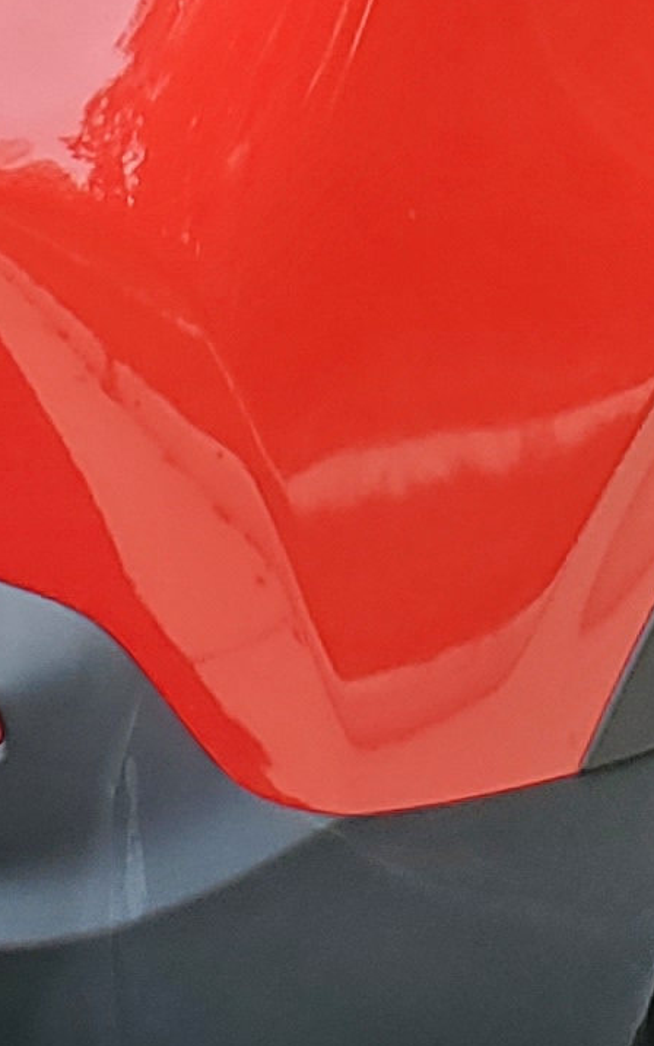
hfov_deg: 8.5
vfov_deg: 12.9
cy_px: -451
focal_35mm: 155
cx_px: 345
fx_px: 4421
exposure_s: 1/120
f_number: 2.4
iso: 80
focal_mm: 4.3
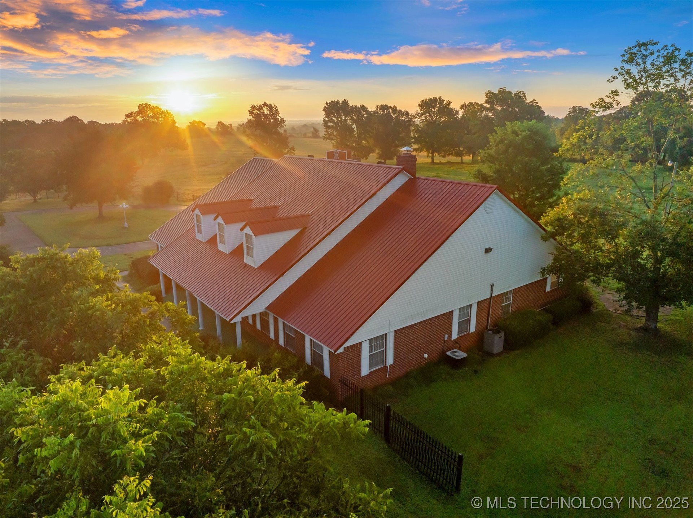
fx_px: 480
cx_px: 346
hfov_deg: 71.6
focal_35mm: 24
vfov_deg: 56.7
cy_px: 259
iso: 200
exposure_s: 1/160
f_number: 9
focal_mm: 12.29
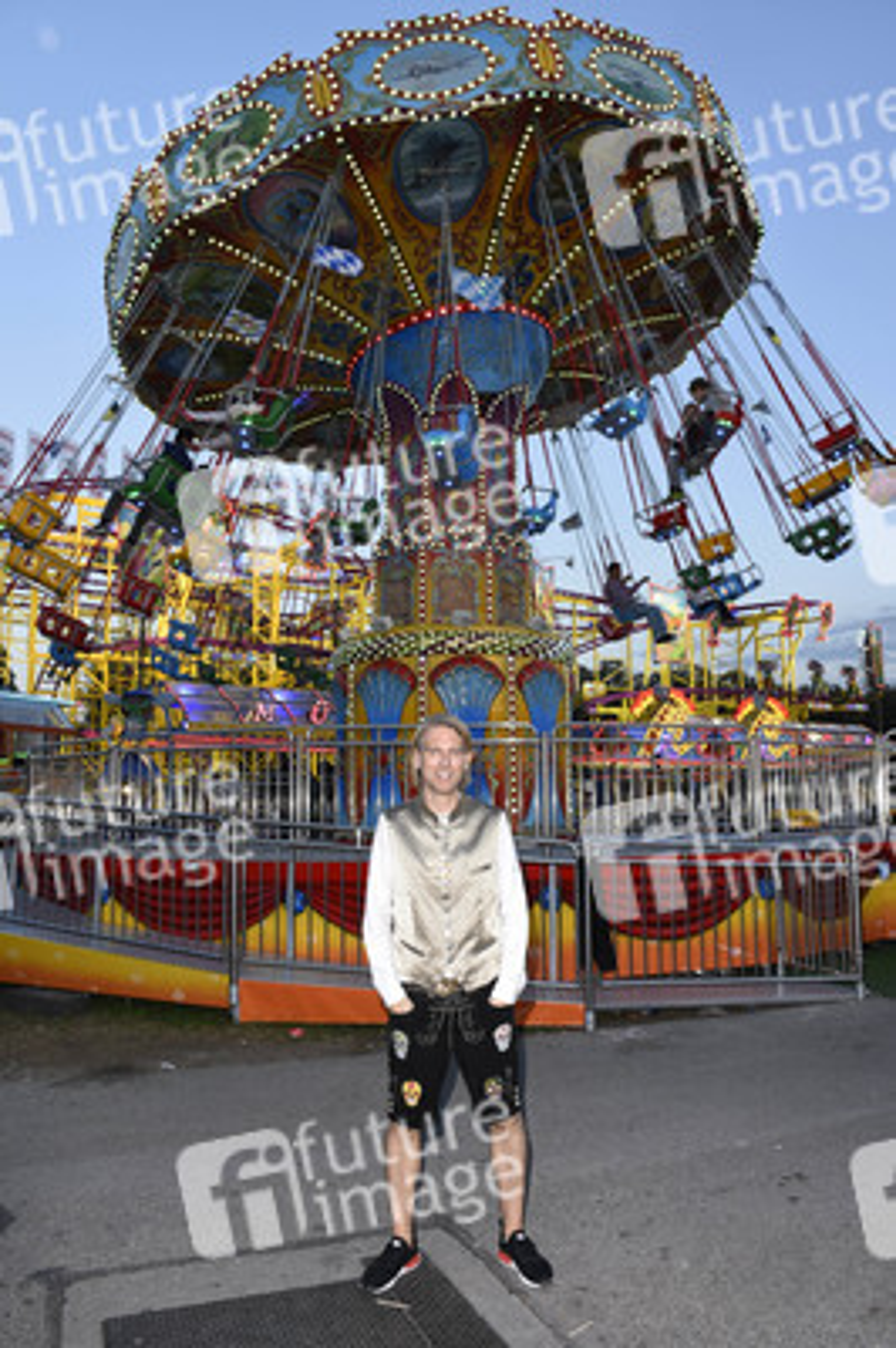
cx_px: 448
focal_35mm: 27
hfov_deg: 47.9
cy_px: 674
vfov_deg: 67.4
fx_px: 1010
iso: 500
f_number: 6.3
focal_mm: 18
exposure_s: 1/160
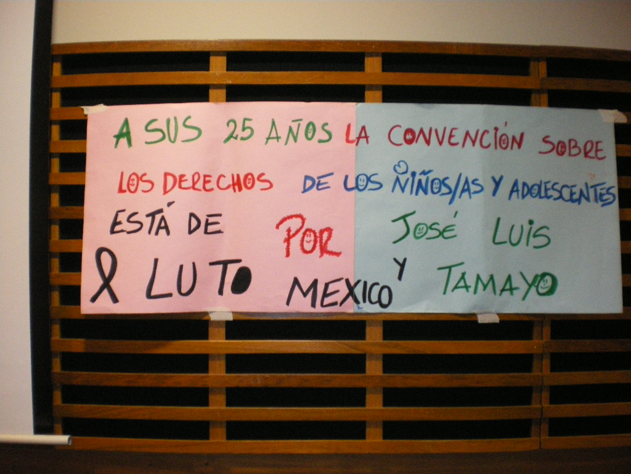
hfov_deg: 51.4
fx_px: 656
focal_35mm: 36
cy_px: 237
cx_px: 316
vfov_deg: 39.7
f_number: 3.1
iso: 640
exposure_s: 1/50
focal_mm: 6.3
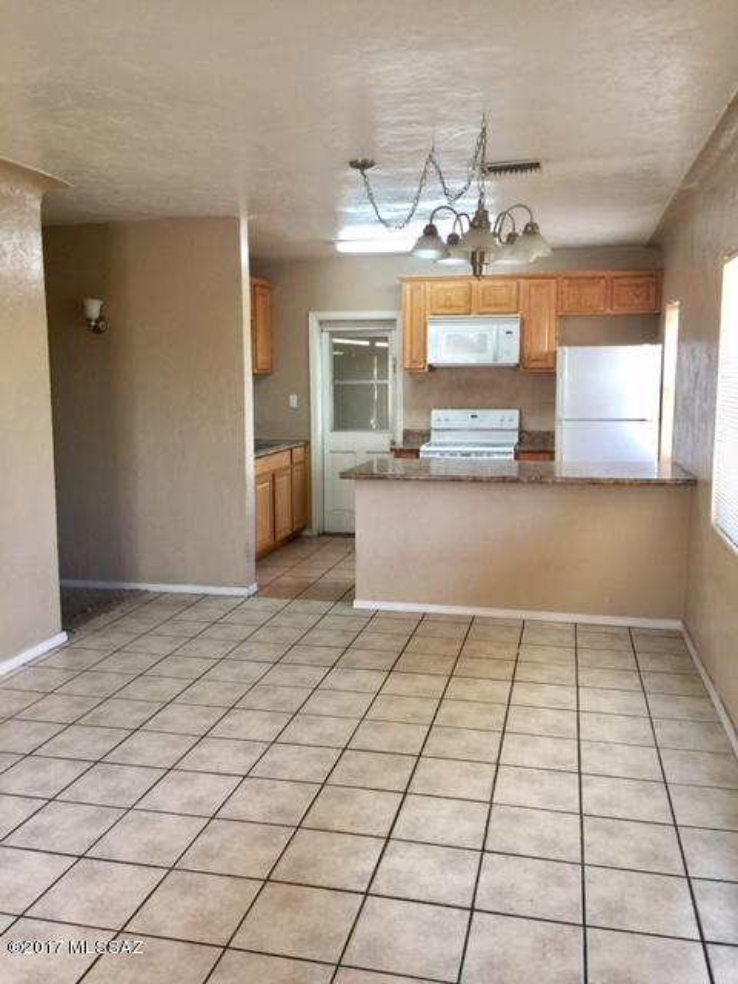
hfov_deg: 48.2
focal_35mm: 29
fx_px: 824
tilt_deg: -7.5
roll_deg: -0.3
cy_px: 492
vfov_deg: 61.7
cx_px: 369
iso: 32
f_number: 2.2
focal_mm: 4.15
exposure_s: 1/15
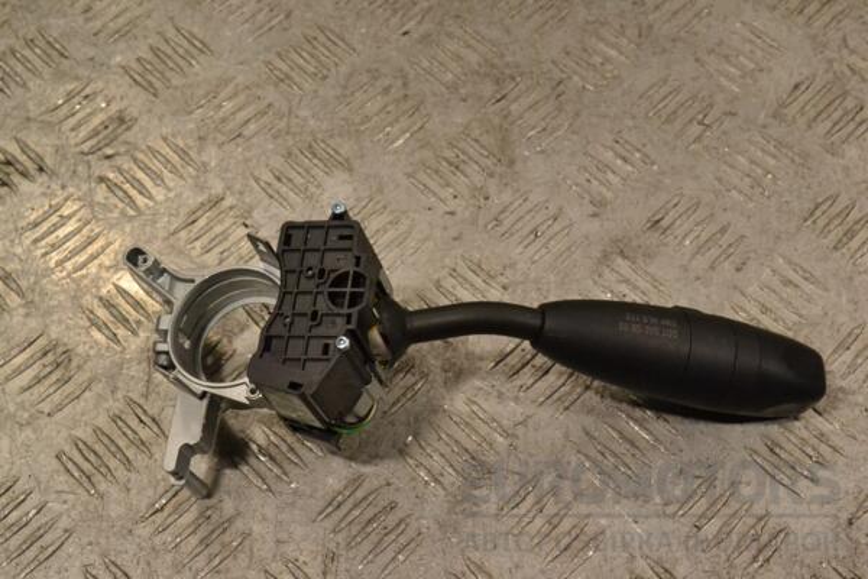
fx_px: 1266
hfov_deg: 37.9
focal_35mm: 52
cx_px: 434
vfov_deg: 25.8
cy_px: 290
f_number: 11
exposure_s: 1/500
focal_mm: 35
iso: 3200
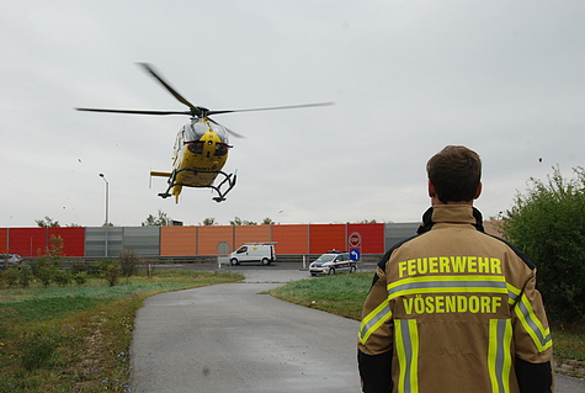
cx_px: 292
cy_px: 196
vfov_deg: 29.1
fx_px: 757
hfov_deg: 42.2
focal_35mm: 46
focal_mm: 31
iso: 800
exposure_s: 1/500
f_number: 11
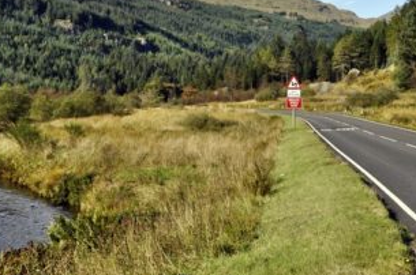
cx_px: 312
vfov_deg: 21.3
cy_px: 62
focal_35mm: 63
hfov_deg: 31.4
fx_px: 726
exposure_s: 1/125
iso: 200
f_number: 11
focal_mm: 20
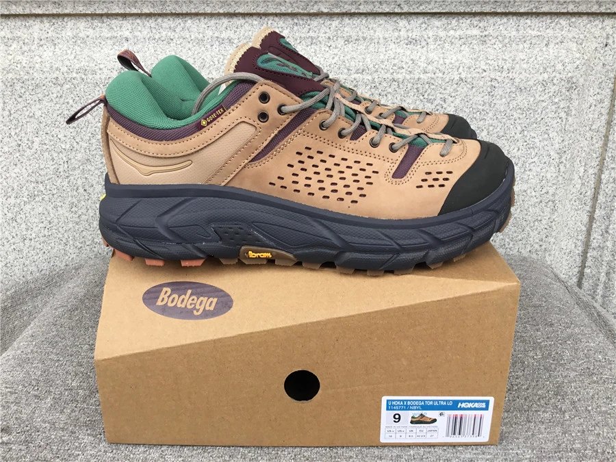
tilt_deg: -21.3
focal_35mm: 31
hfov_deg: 58.4
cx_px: 308
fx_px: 552
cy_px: 231
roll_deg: +0.8
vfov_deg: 45.4
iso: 32
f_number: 2.4
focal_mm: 3.3
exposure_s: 1/100
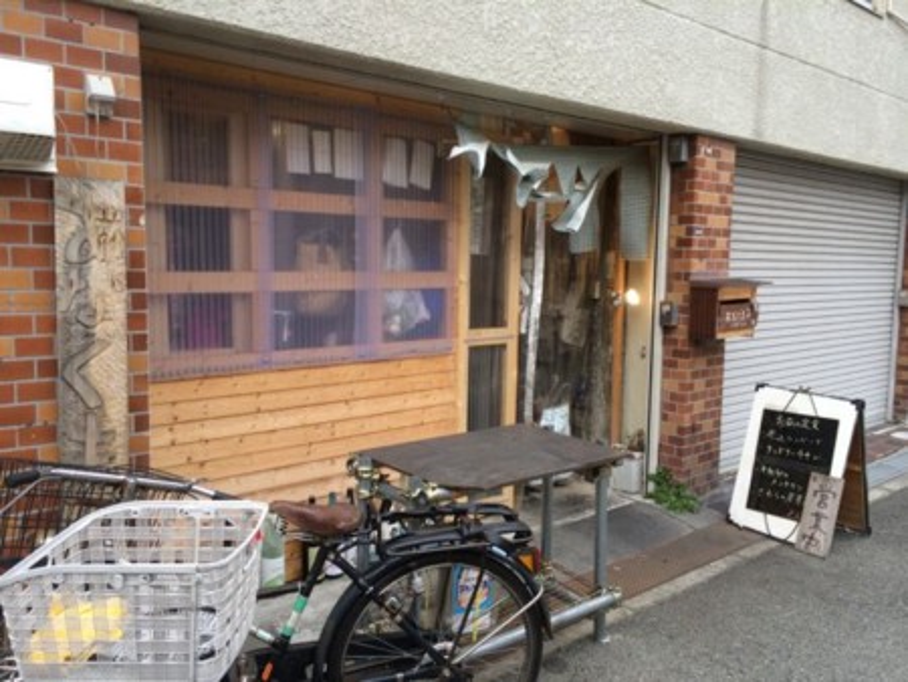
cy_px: 341
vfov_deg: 46.8
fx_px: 787
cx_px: 454
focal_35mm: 30
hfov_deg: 59.9
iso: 40
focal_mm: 4.12
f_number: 2.2
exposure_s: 1/60
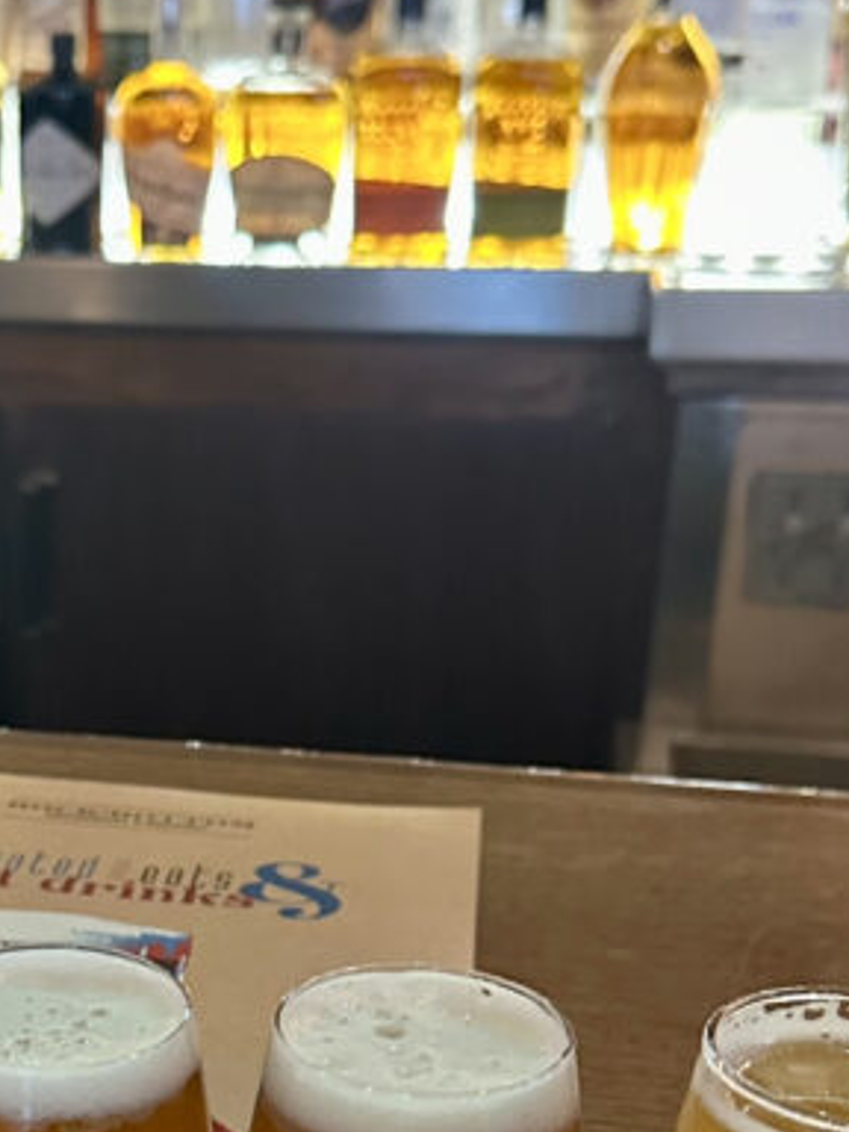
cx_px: 88
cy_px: 831
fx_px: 2093
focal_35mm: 64
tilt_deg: -21.0
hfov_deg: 22.4
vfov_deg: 29.8
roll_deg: -0.7
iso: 800
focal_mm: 6.86
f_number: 1.78
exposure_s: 1/40
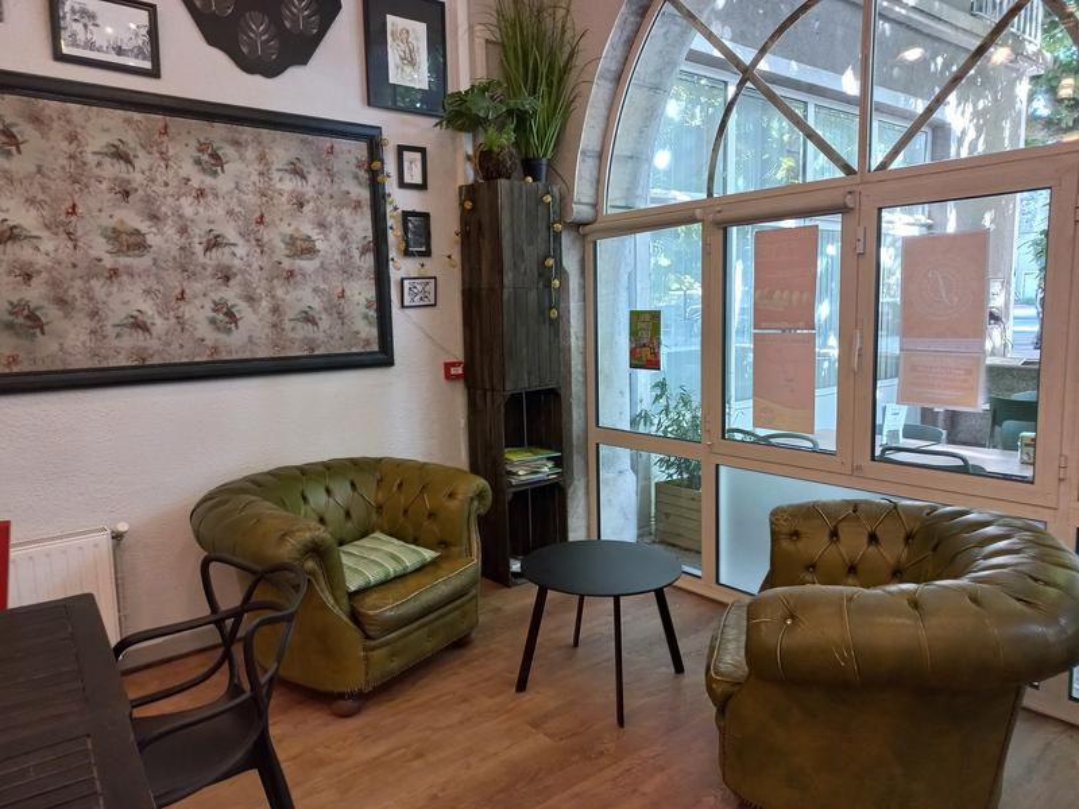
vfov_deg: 54.9
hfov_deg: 69.4
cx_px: 540
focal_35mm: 25
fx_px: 779
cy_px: 404
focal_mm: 4.6
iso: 250
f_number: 1.8
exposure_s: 1/33
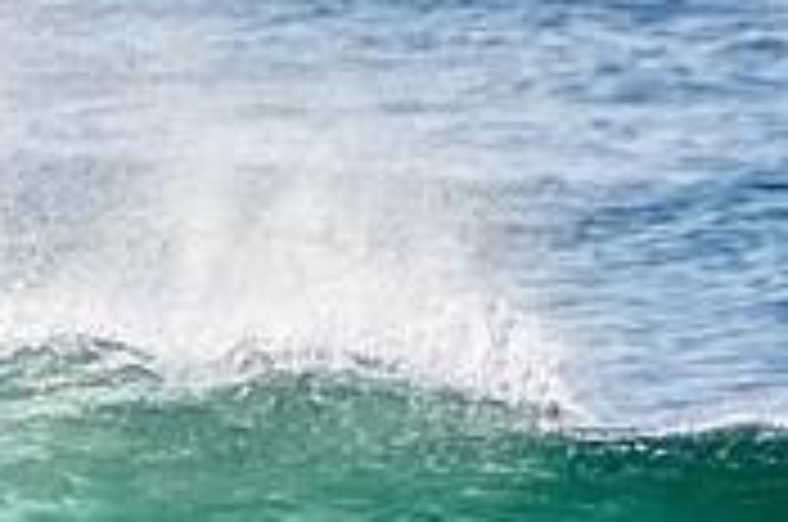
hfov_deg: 1.0
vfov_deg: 0.7
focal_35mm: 1994
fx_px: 43566
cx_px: -189
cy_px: 727
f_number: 5.6
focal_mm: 400
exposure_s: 1/2000
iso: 280
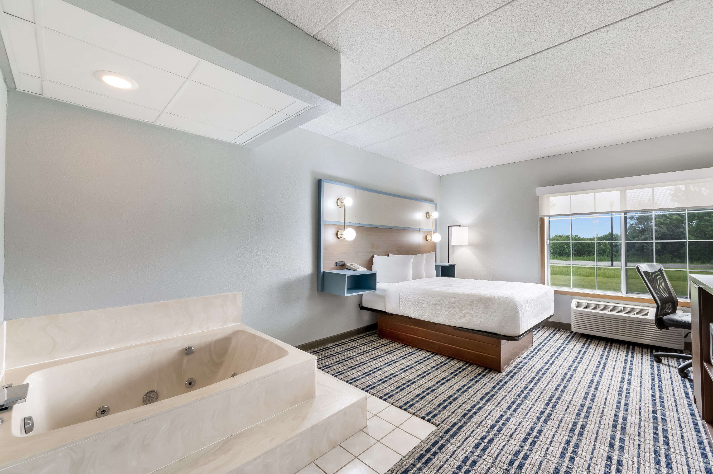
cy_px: 237
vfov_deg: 79.2
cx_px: 356
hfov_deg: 102.3
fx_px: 287
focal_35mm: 14
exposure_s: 1/20
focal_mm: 14.5
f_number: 8
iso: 400
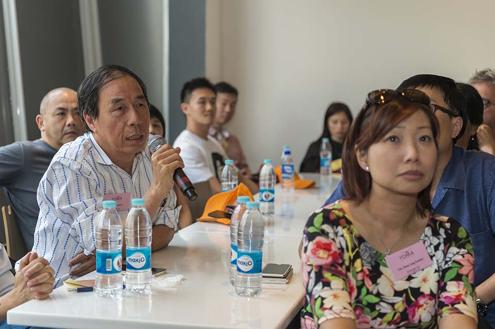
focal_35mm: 58
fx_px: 797
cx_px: 248
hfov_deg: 34.5
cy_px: 164
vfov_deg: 23.4
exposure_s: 1/250
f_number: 2.8
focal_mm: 58
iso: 200
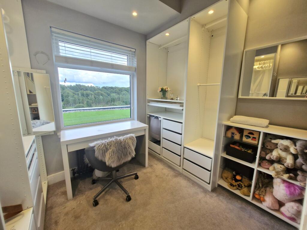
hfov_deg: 106.2
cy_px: 115
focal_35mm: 13
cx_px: 154
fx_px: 115
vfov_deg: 89.9
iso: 50
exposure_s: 1/100
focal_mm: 1.74
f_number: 2.2
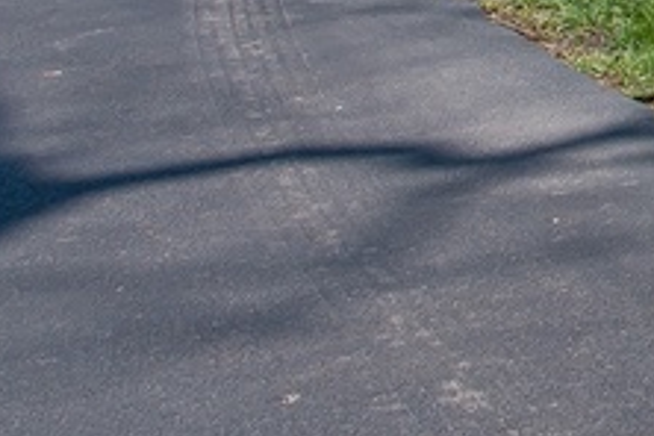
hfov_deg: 10.6
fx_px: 1853
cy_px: -639
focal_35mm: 102
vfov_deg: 11.1
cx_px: 2109
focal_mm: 14
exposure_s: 1/250
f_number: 8
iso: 100
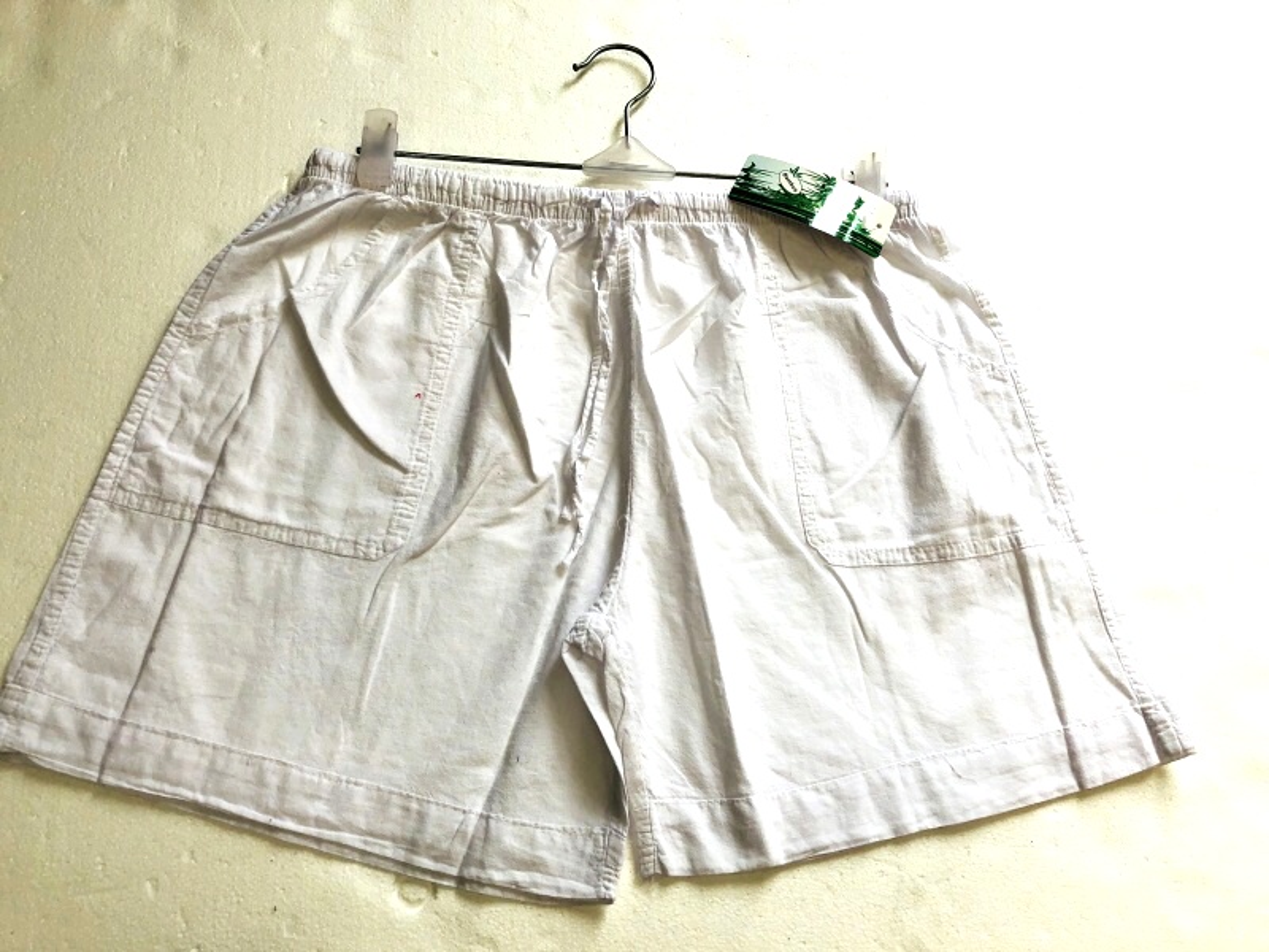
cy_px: 476
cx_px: 634
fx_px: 1063
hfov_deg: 61.7
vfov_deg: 48.2
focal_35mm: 29
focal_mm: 3.99
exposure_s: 1/100
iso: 32
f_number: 1.8
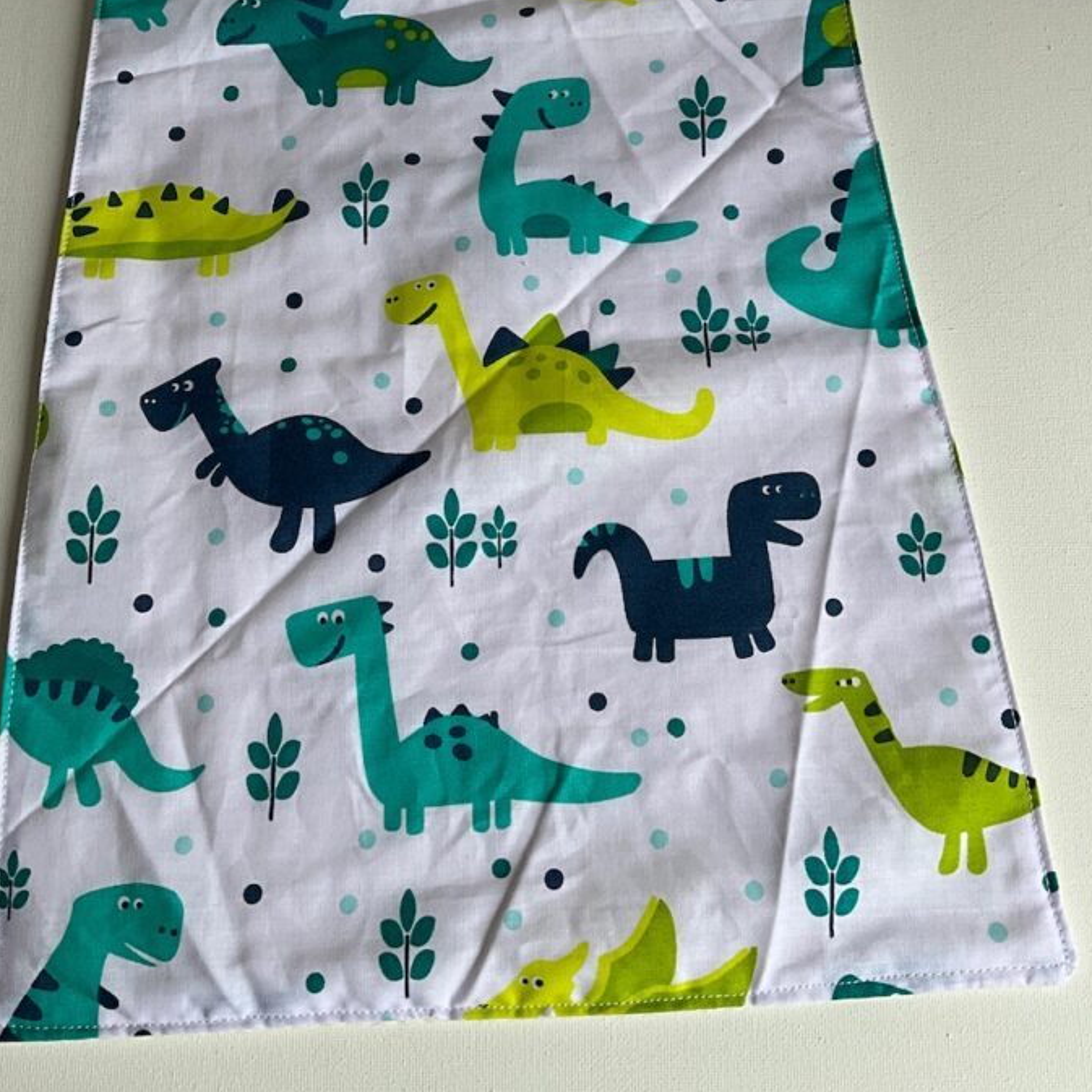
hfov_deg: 42.8
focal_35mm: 39
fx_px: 1392
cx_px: 488
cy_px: 346
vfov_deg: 42.1
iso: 25
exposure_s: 1/620
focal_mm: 3
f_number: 1.8
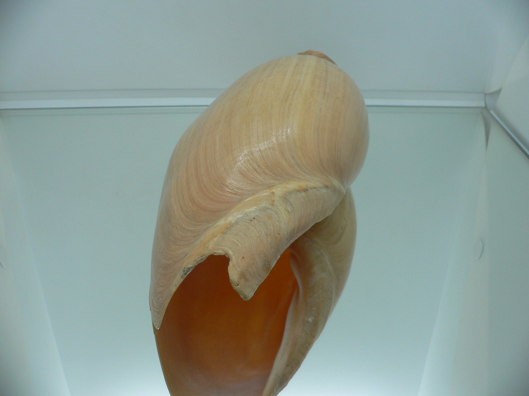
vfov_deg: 40.7
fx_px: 535
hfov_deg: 52.6
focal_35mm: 35
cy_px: 198
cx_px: 264
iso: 80
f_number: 2.8
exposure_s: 1/60
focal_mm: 4.6
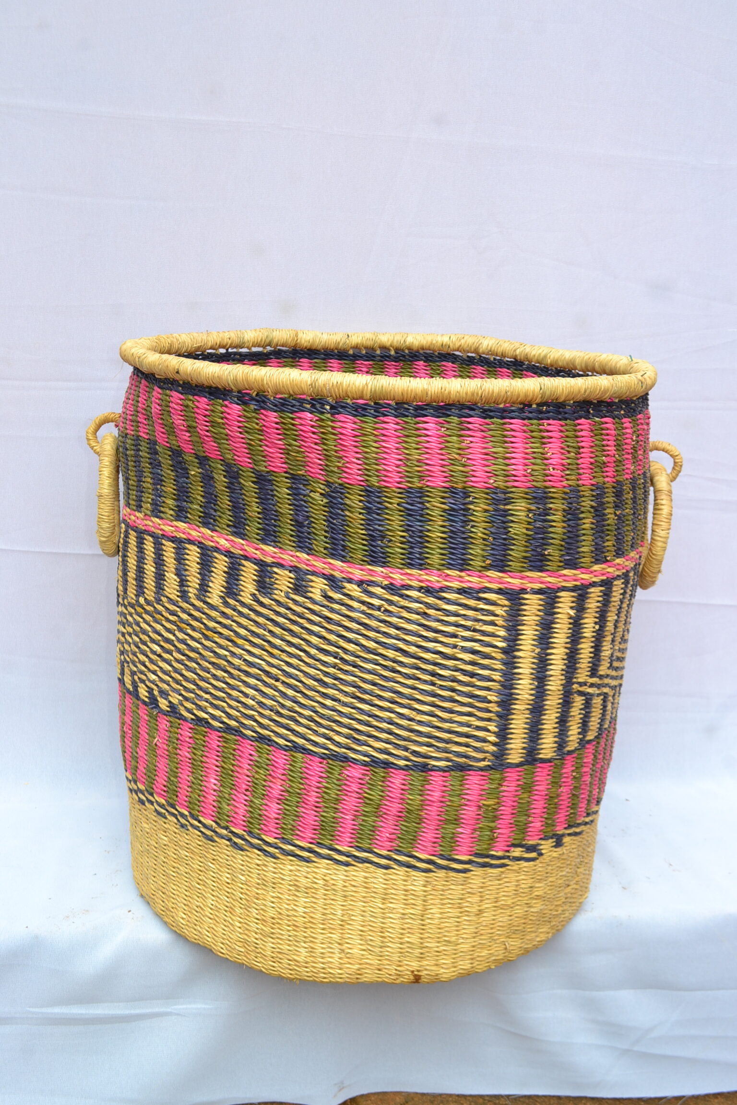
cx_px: 368
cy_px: 552
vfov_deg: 49.6
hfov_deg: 34.2
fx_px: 1198
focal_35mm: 39
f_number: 5.6
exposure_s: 1/60
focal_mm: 26
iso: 100
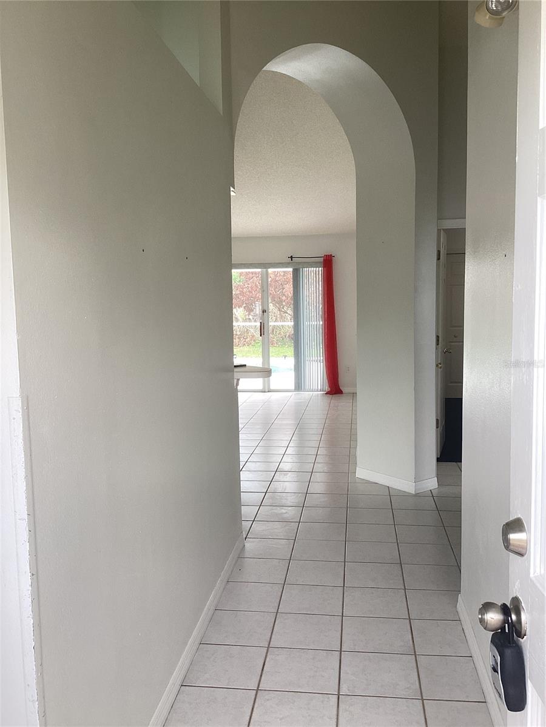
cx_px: 273
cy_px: 364
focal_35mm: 31
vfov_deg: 58.4
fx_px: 652
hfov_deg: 45.4
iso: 64
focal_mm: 3.3
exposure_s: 1/60
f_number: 2.4
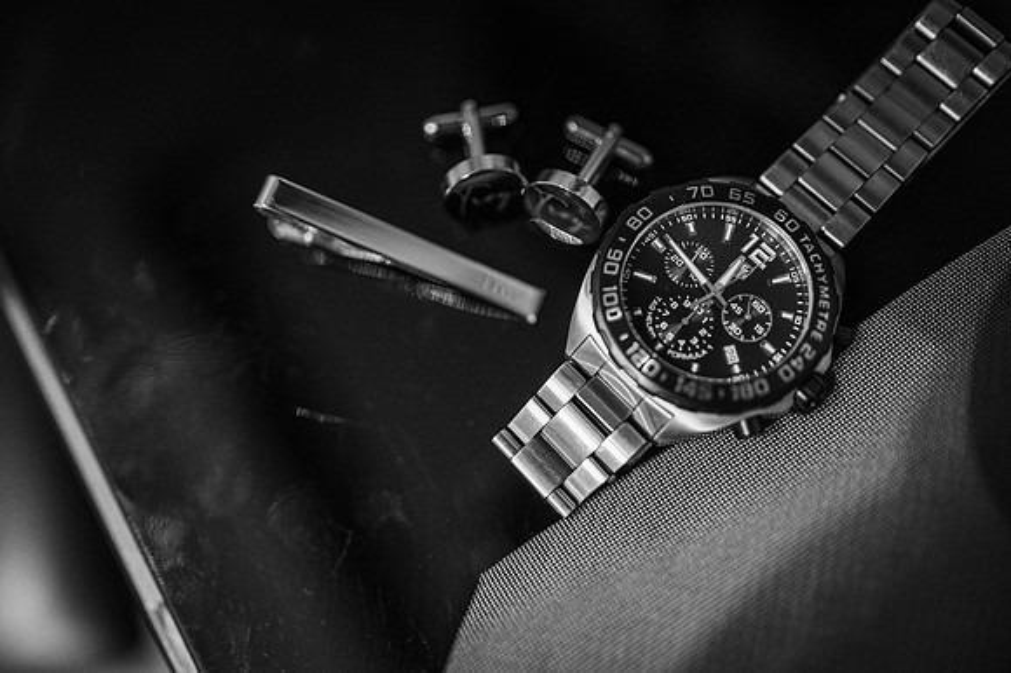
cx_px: 506
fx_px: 982
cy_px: 336
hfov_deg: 54.5
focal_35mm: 35
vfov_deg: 37.8
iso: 3600
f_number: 1.8
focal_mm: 35
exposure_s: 1/200
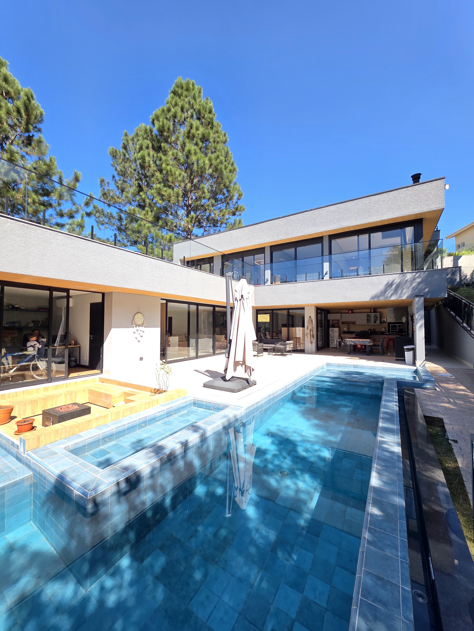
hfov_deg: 89.9
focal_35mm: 13
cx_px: 237
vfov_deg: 106.2
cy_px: 316
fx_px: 237
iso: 40
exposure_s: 1/579
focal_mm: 2.2
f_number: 1.9
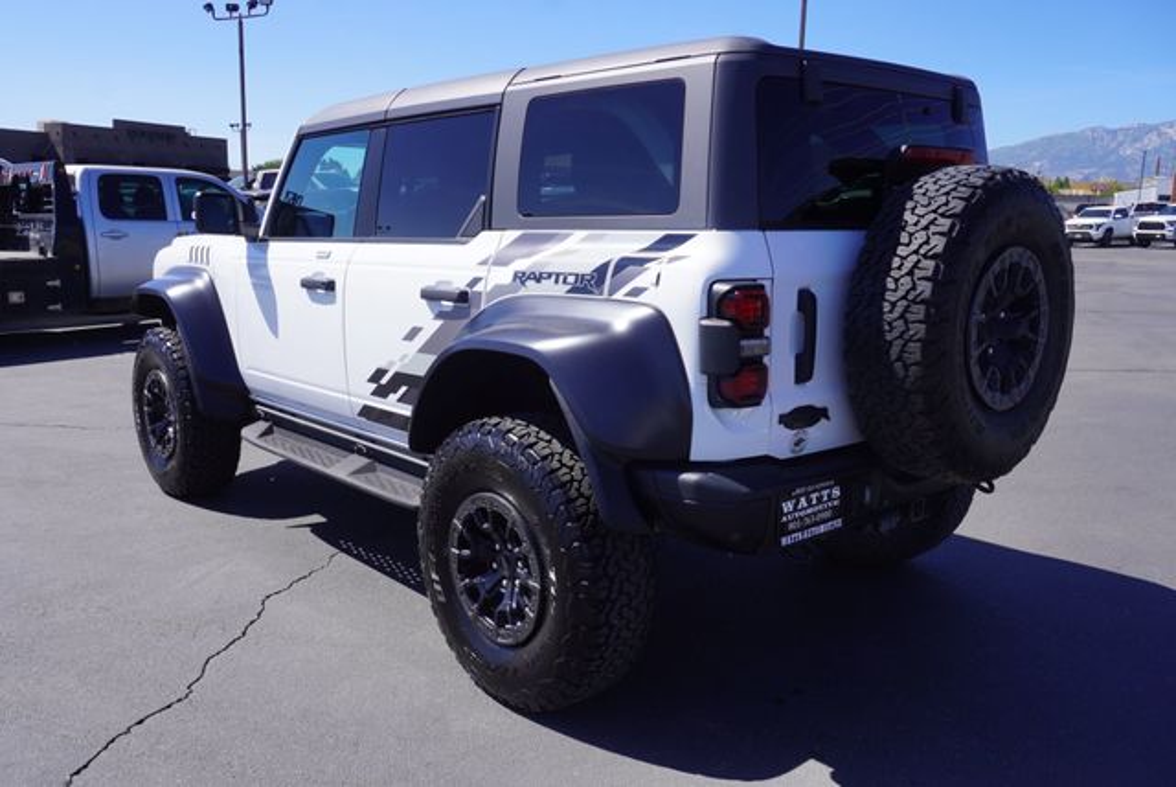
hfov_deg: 61.9
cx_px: 588
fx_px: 981
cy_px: 394
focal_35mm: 30
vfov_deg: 43.7
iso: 100
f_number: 9
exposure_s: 1/125
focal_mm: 20
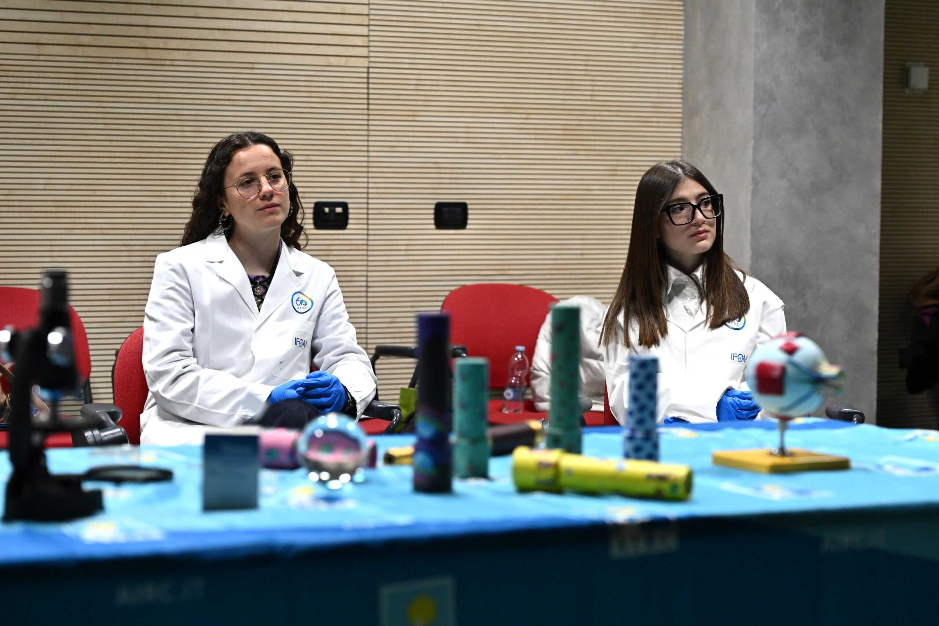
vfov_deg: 16.7
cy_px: 313
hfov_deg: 24.8
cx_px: 470
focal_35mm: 82
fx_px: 2139
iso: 2500
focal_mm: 82
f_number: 4.5
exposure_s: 1/160
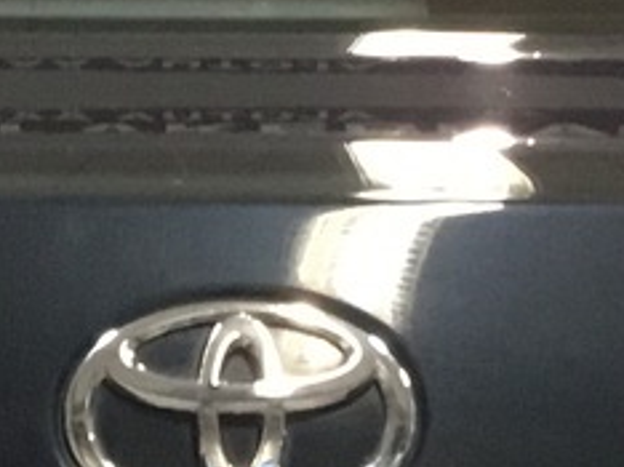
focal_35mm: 191
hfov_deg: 10.3
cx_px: 165
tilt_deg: -17.8
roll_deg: +0.5
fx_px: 3440
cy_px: 782
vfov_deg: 7.6
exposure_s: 1/33
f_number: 2.4
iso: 250
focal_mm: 3.3
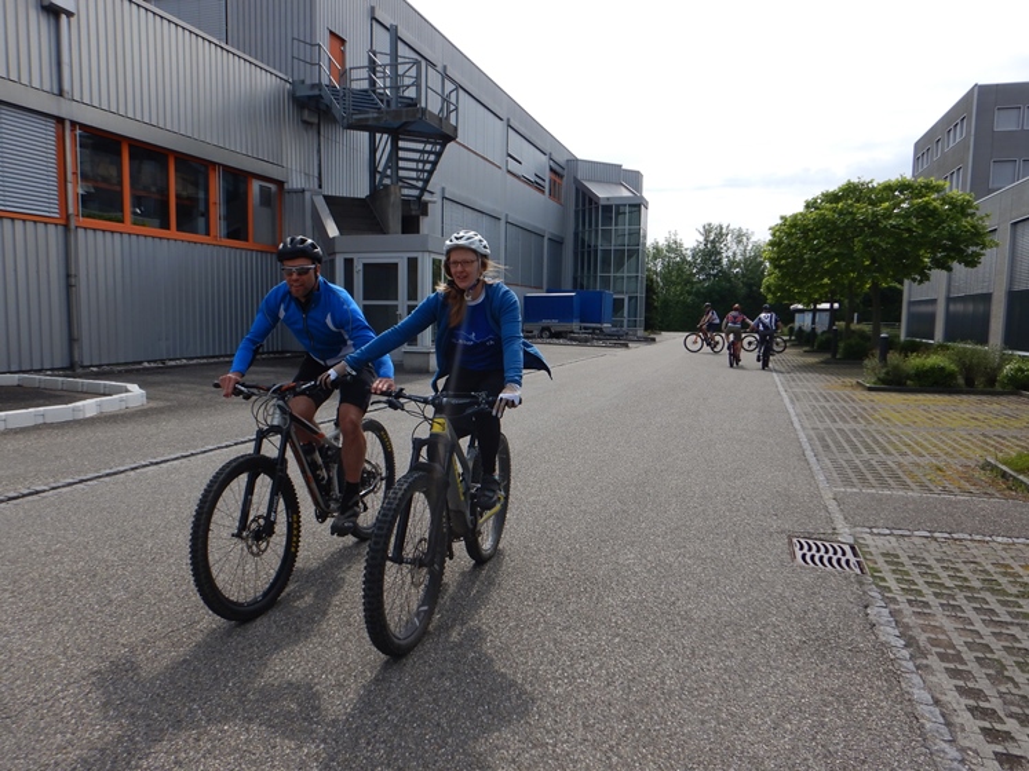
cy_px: 386
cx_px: 514
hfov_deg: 71.6
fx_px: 713
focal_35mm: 24
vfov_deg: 56.8
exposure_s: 1/1000
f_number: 4.1
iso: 125
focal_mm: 4.3
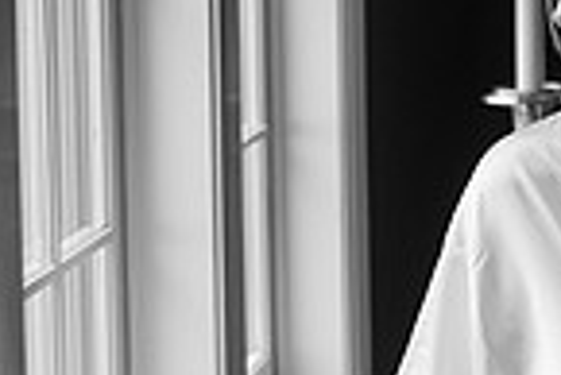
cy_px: 184
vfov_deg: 6.9
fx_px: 3120
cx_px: 441
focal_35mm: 200
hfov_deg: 10.2
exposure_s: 1/500
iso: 2500
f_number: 2.8
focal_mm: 50
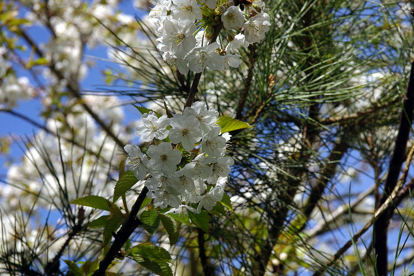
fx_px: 1345
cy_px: 138
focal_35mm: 117
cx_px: 207
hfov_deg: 17.5
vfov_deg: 11.7
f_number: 9.5
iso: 200
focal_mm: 78
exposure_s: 1/250
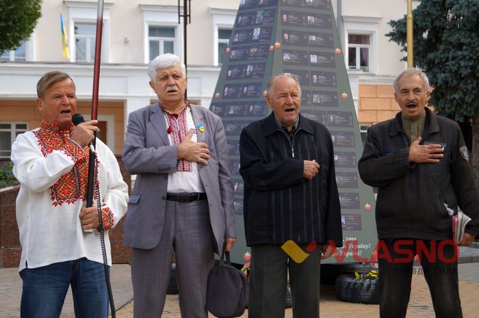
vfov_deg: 18.1
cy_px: 159
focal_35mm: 75
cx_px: 240
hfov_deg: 27.0
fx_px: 997
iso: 125
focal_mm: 50
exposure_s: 1/160
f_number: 5.6
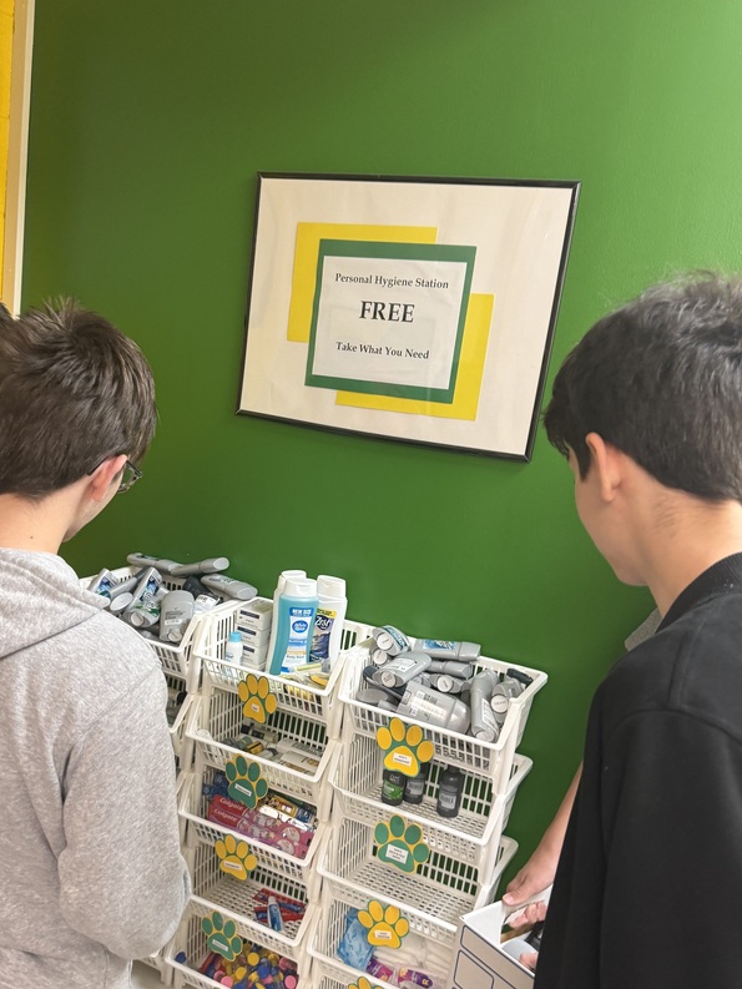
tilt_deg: -10.2
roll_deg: -7.6
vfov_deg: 58.1
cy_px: 567
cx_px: 298
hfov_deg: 45.2
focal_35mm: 31
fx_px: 886
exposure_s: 1/60
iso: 200
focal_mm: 6.76
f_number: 1.78
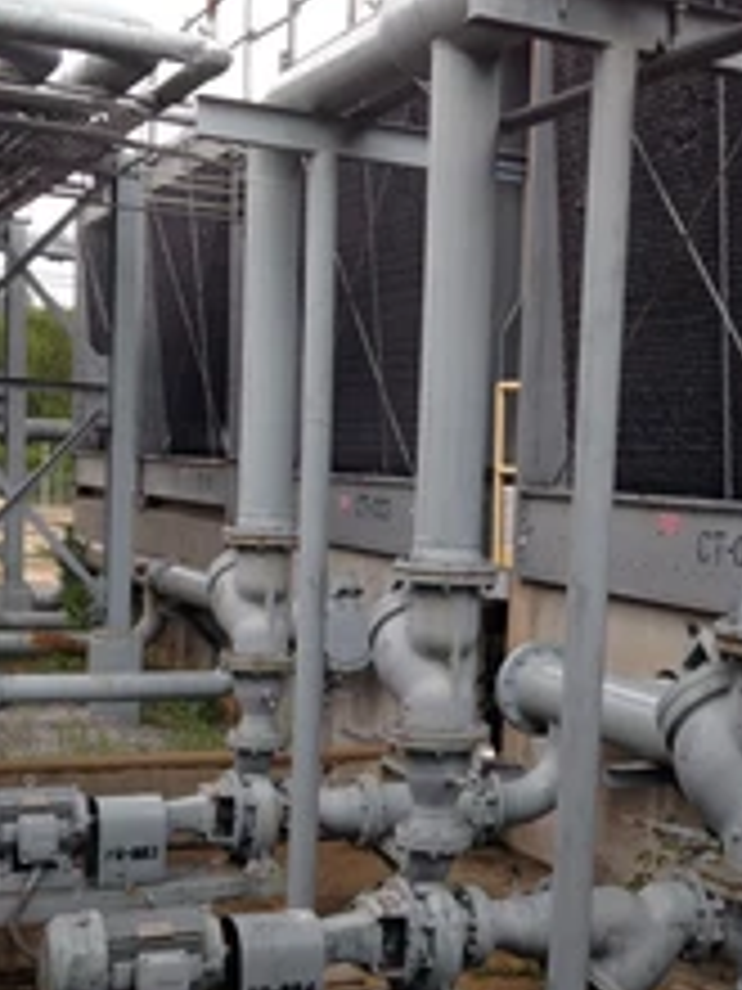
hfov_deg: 24.1
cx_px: 585
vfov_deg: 32.0
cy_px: 626
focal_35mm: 60
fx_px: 1715
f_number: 2.4
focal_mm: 4.12
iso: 50
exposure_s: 1/430
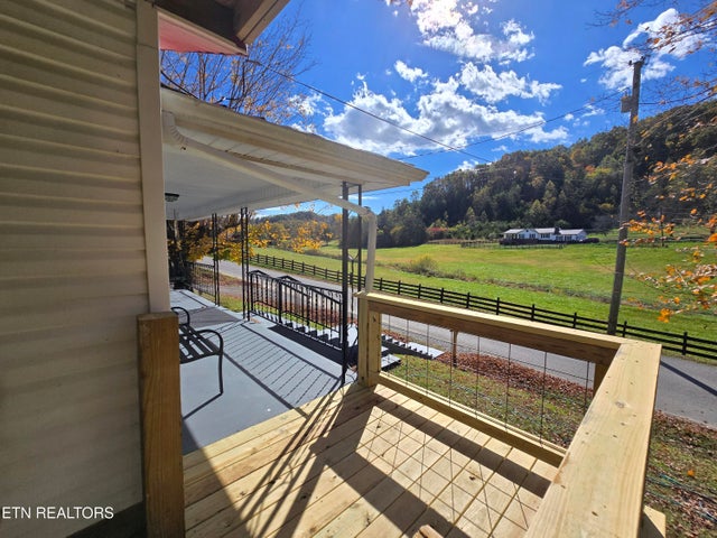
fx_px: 269
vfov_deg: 89.9
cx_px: 358
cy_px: 269
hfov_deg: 106.2
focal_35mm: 13
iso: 50
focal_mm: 2.2
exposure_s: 1/3798
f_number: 2.2
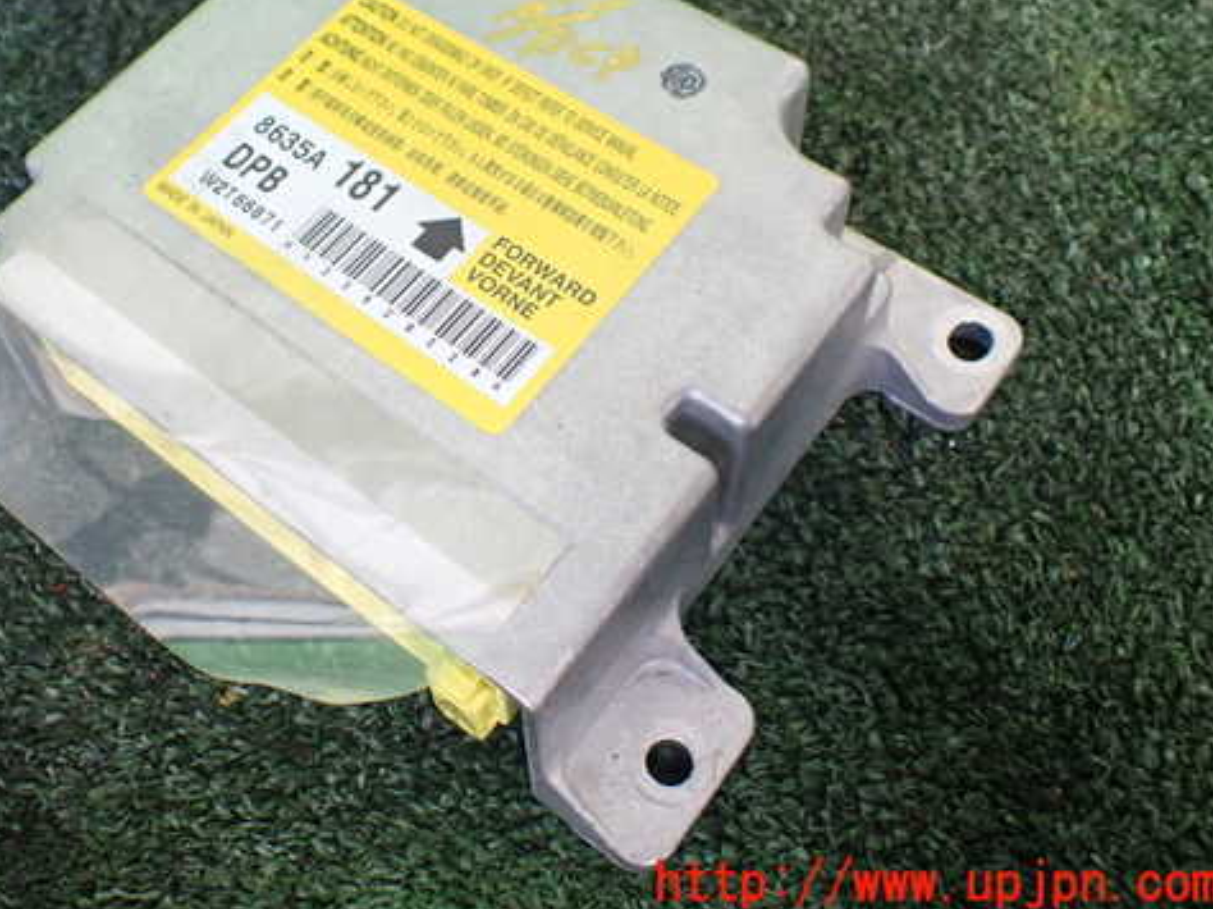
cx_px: 466
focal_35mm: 38
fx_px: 1331
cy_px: 341
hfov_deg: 48.6
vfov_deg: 37.5
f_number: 2.3
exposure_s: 1/125
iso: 250
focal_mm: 5.4
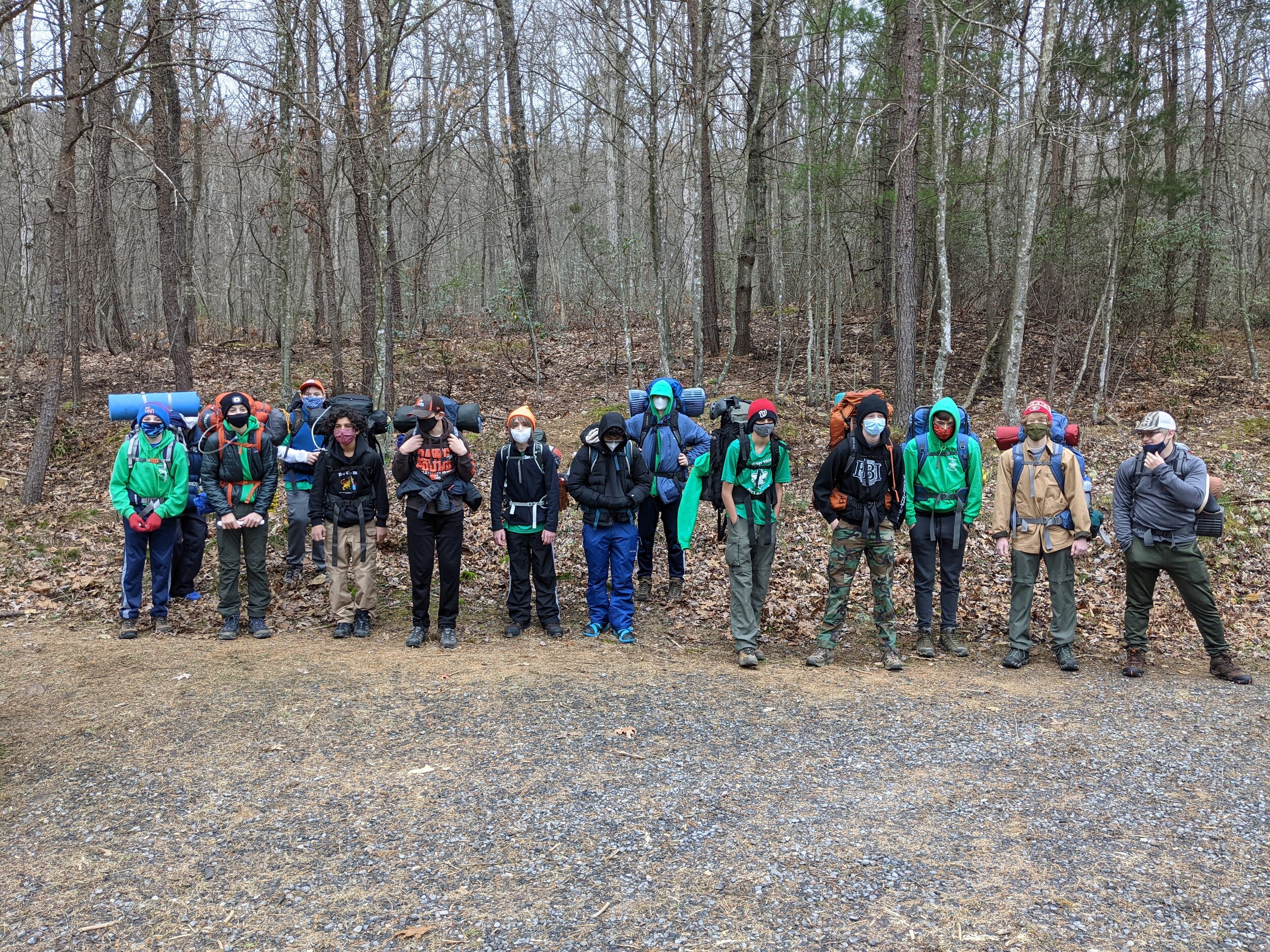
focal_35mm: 27
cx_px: 635
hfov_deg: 65.3
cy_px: 476
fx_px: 991
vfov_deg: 51.4
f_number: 1.73
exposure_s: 1/109
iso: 52
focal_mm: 4.38
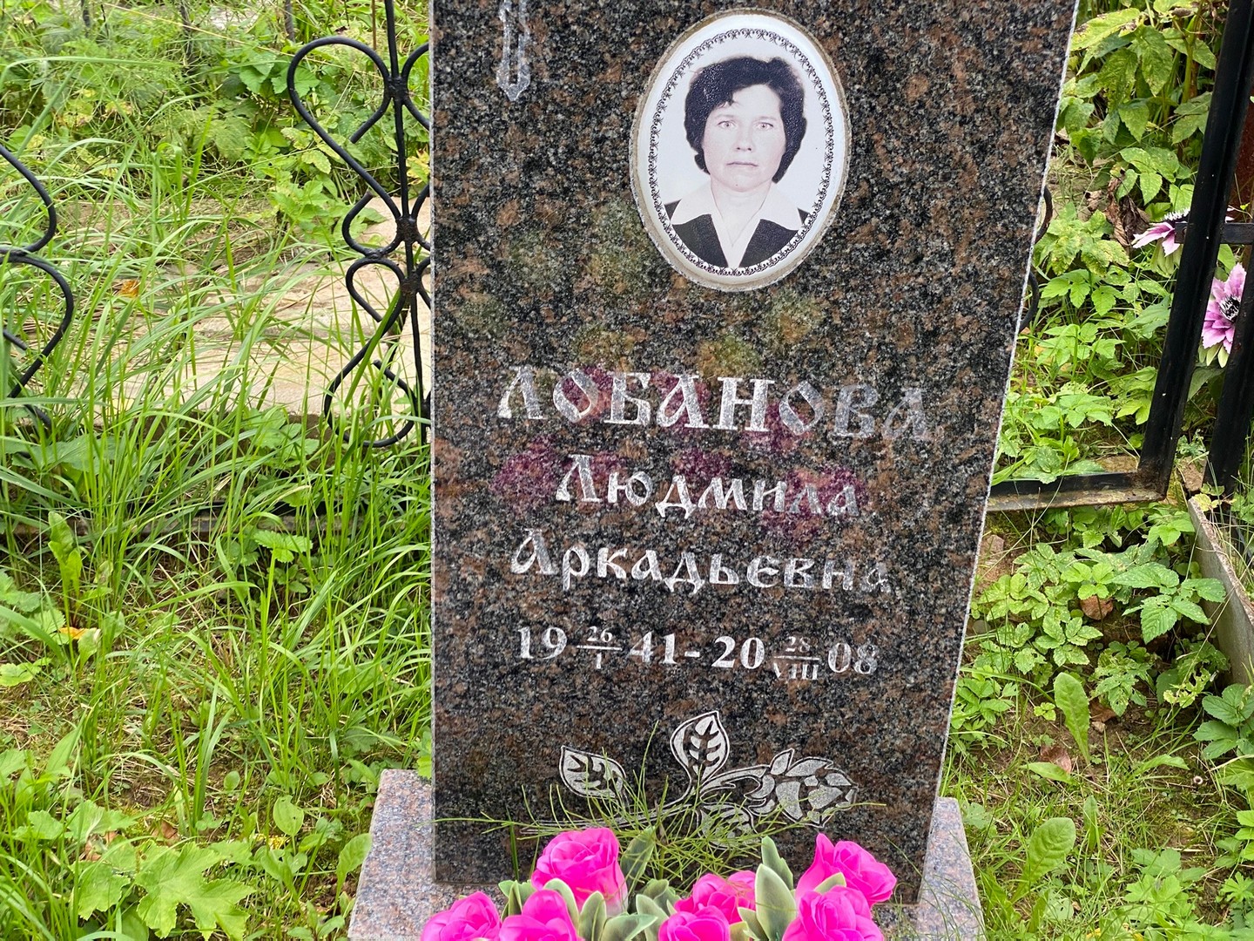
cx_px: 627
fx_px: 1884
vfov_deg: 28.0
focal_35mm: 52
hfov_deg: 36.8
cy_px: 470
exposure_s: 1/122
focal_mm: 6
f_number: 2
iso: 25
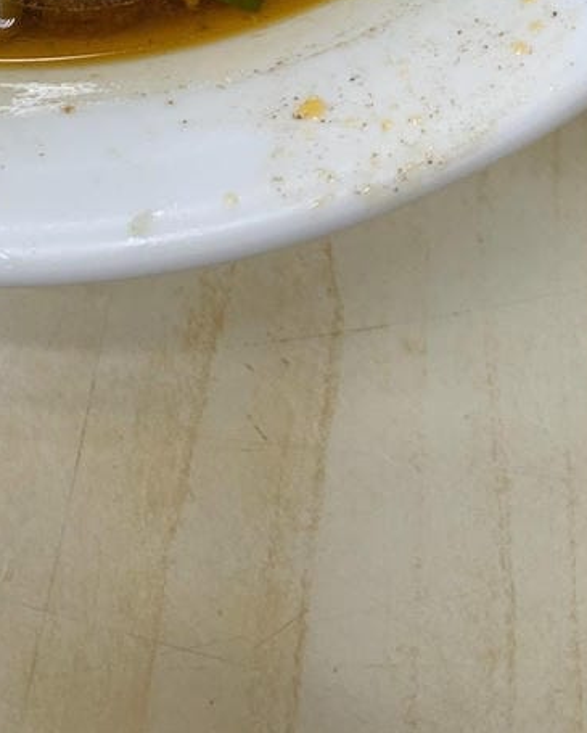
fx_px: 1932
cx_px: 48
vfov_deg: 17.8
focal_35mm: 89
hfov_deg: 17.0
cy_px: -537
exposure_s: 1/120
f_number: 1.8
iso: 40
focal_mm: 4.25
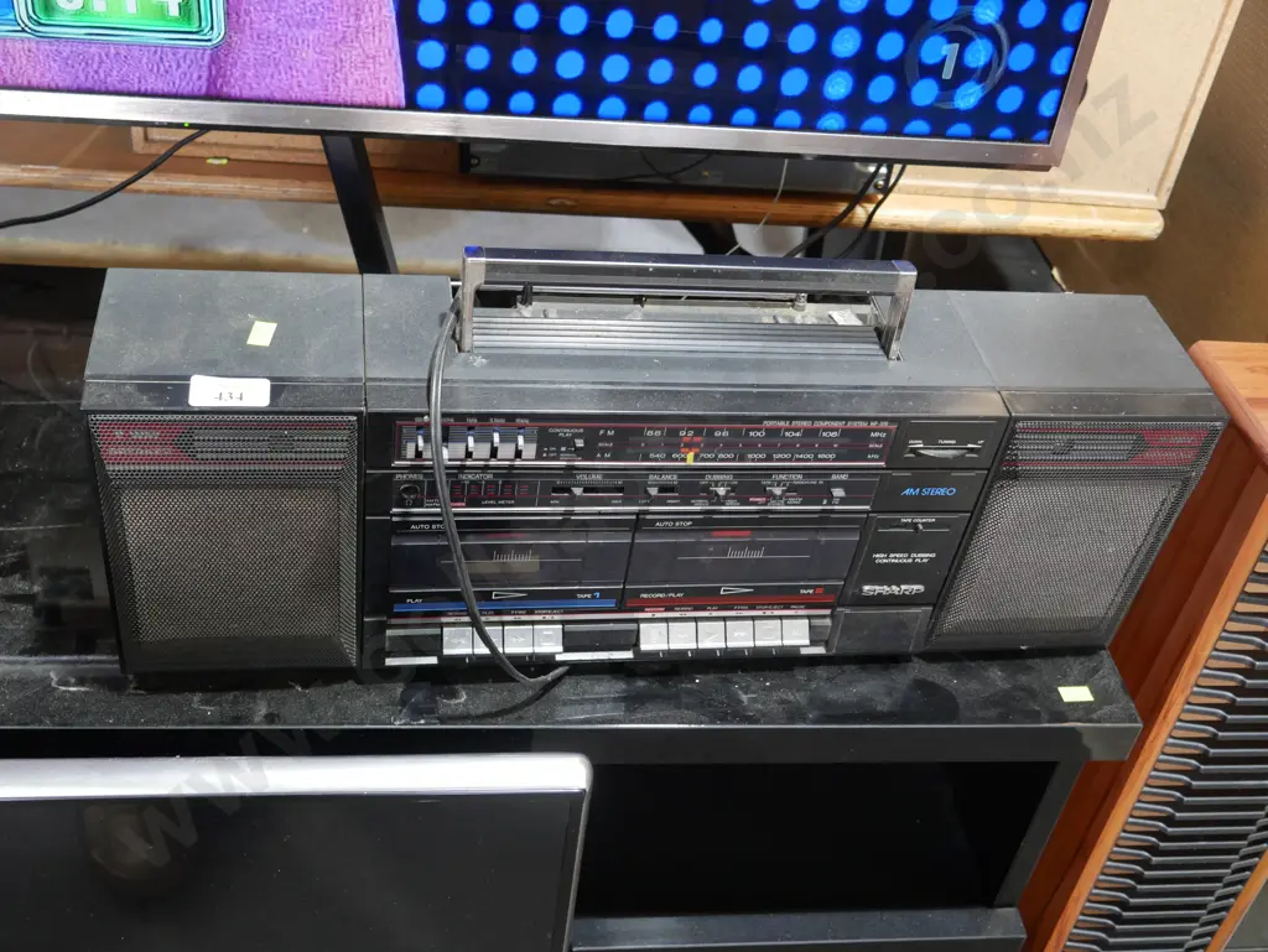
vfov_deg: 36.0
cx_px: 634
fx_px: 1466
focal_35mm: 40
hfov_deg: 46.8
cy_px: 476
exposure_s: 1/60
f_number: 4.4
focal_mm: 20
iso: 800
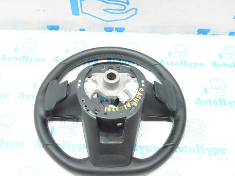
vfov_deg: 44.7
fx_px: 214
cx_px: 112
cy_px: 89
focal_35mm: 32
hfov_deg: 57.5
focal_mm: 19
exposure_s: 1/60
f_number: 20
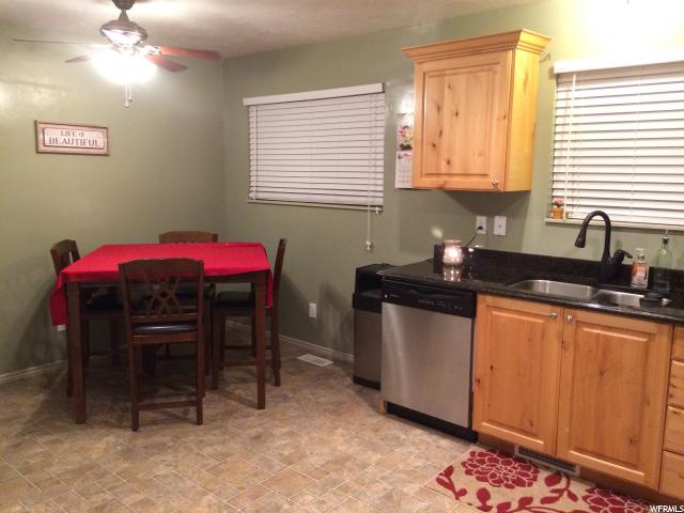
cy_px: 256
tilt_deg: -8.5
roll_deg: -0.2
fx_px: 573
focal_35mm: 29
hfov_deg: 61.7
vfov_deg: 48.2
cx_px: 342
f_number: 2.2
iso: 250
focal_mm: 4.15
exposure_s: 1/30
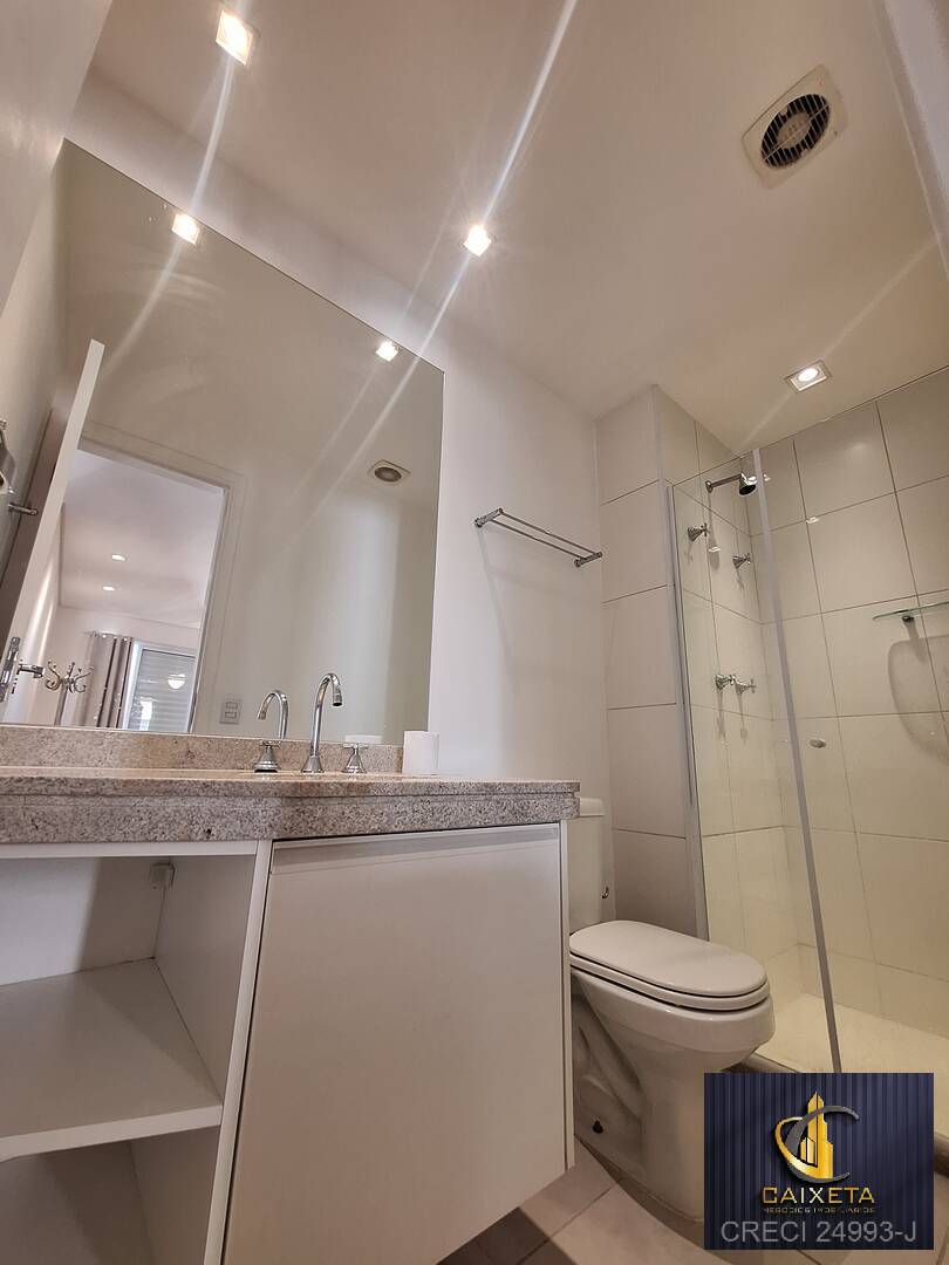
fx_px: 475
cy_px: 632
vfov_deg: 106.2
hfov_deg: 89.9
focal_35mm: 13
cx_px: 474
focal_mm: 1.74
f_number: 2.2
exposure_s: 1/40
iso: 125
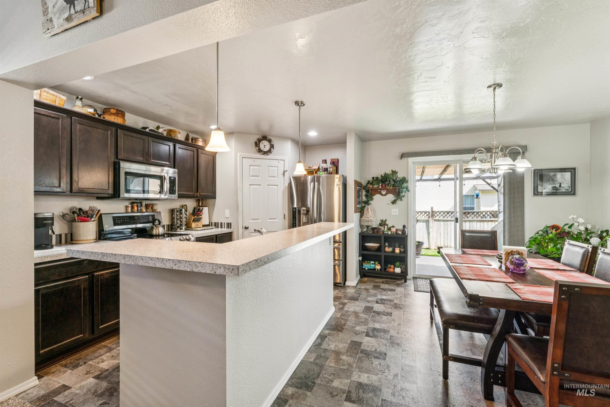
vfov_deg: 74.8
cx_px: 305
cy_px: 204
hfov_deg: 97.8
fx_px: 266
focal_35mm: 16
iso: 400
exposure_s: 1/10
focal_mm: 15.7
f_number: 13
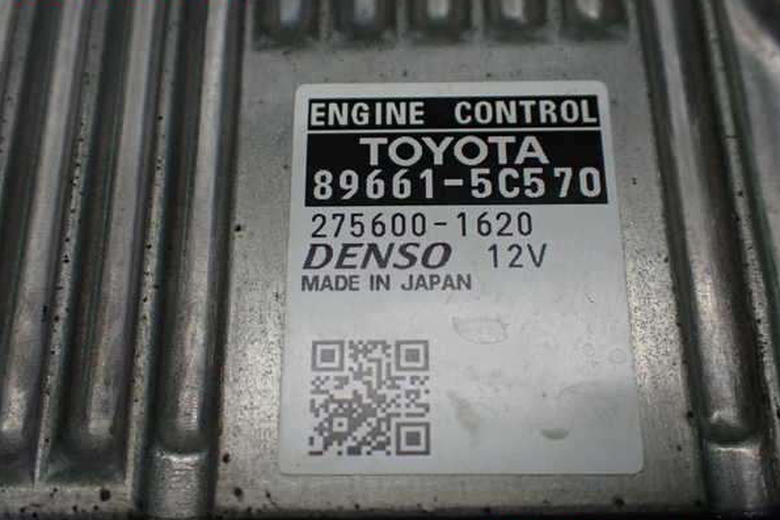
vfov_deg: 31.2
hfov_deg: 45.4
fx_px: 932
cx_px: 391
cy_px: 262
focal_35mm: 43
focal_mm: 7.31
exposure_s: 1/160
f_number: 2.8
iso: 250
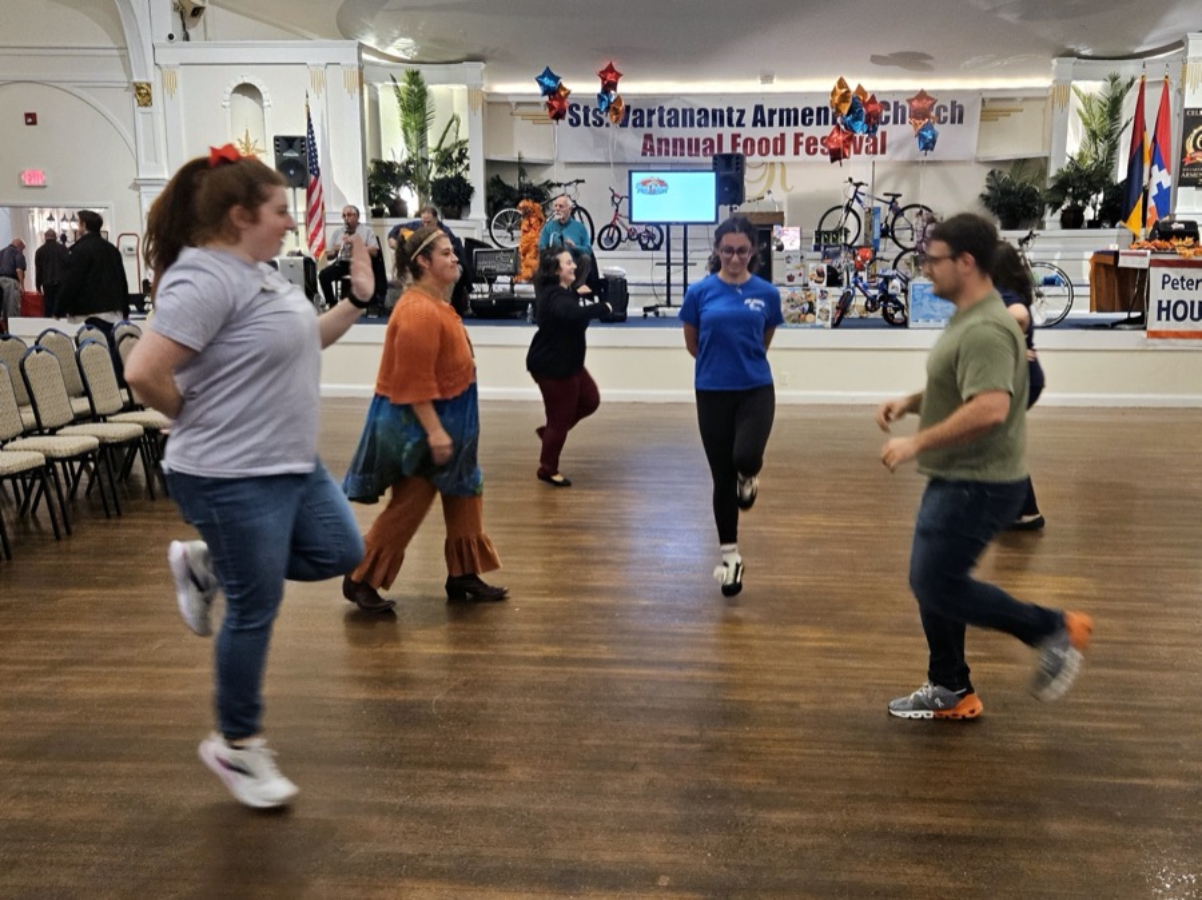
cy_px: 450
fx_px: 798
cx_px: 601
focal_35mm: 23
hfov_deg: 74.0
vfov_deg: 58.8
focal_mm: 5.4
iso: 500
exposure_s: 1/60
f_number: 1.8
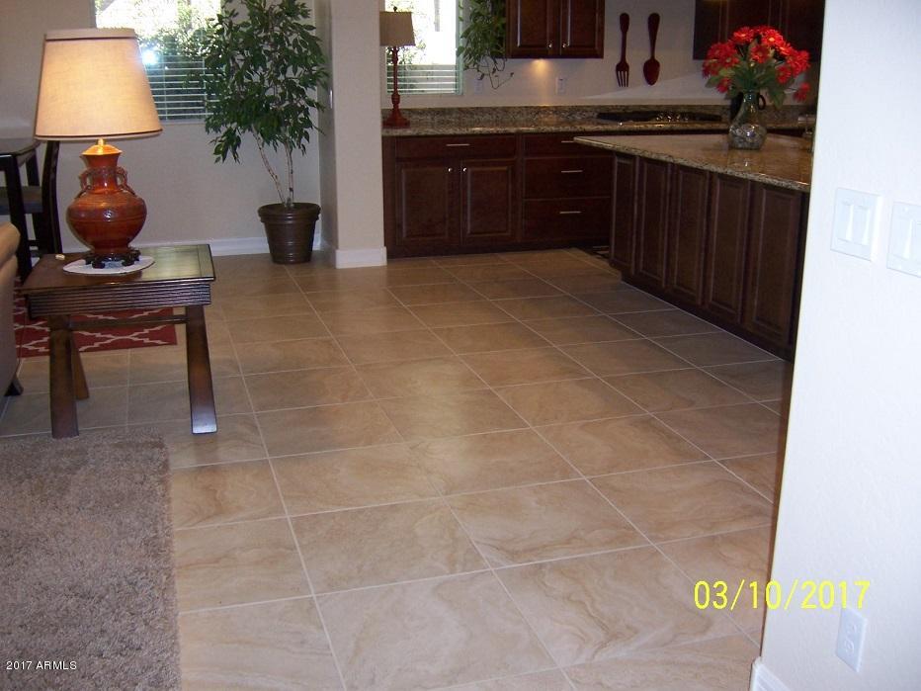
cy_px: 346
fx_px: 958
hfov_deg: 51.4
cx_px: 460
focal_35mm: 36
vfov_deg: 39.7
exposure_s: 1/60
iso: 125
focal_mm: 6.2
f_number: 2.8
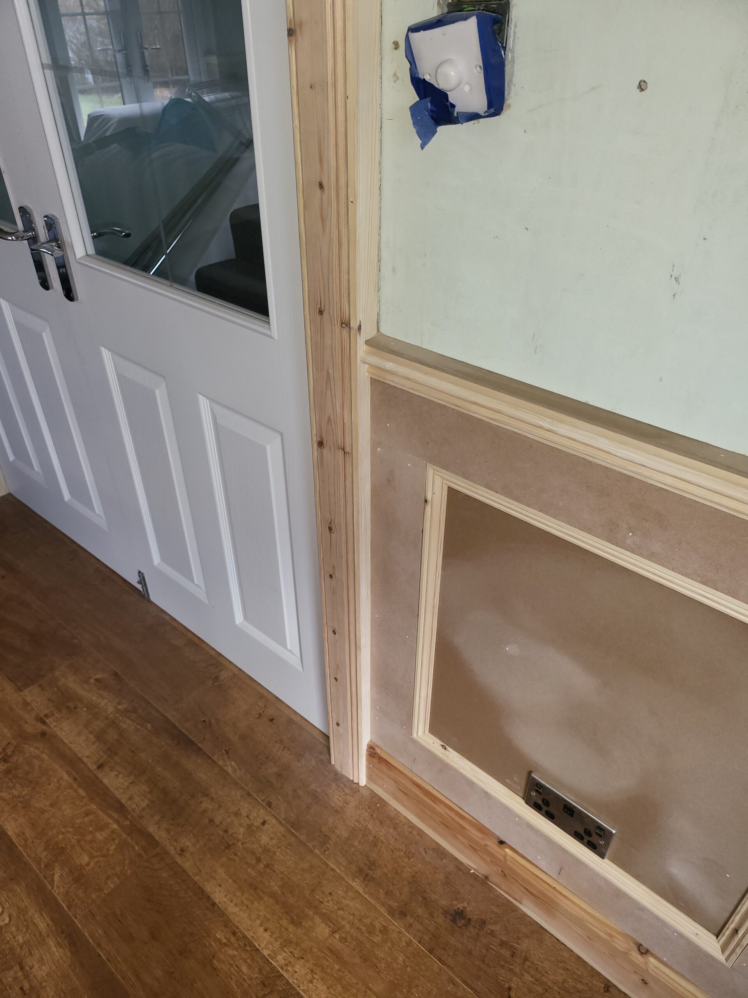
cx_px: 374
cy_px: 499
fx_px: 691
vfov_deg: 71.6
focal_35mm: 24
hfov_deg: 56.8
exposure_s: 1/50
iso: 100
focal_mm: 5
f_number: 1.8
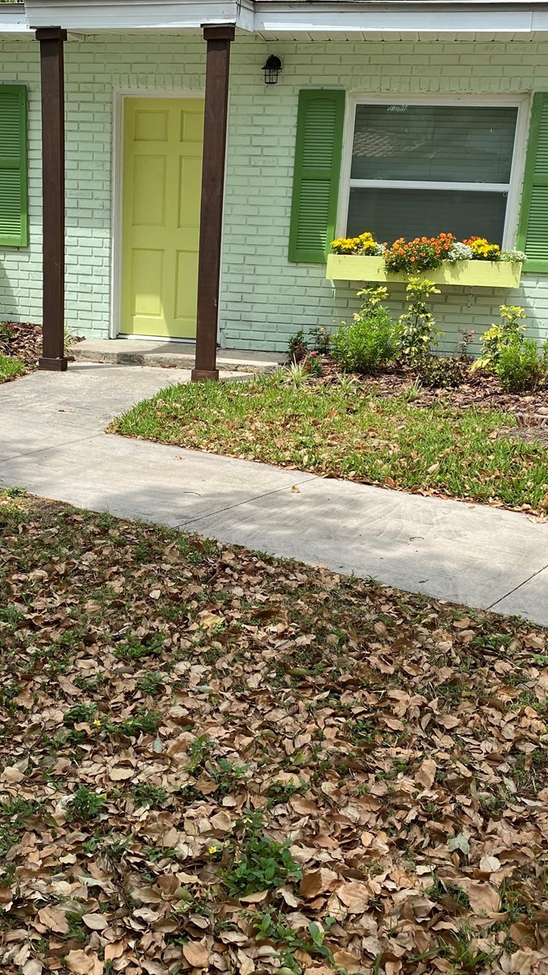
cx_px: 189
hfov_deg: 31.0
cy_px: 486
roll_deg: -2.4
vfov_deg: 52.8
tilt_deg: -13.6
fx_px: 982
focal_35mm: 38
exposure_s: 1/2222
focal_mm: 4.25
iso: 32
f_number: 1.8
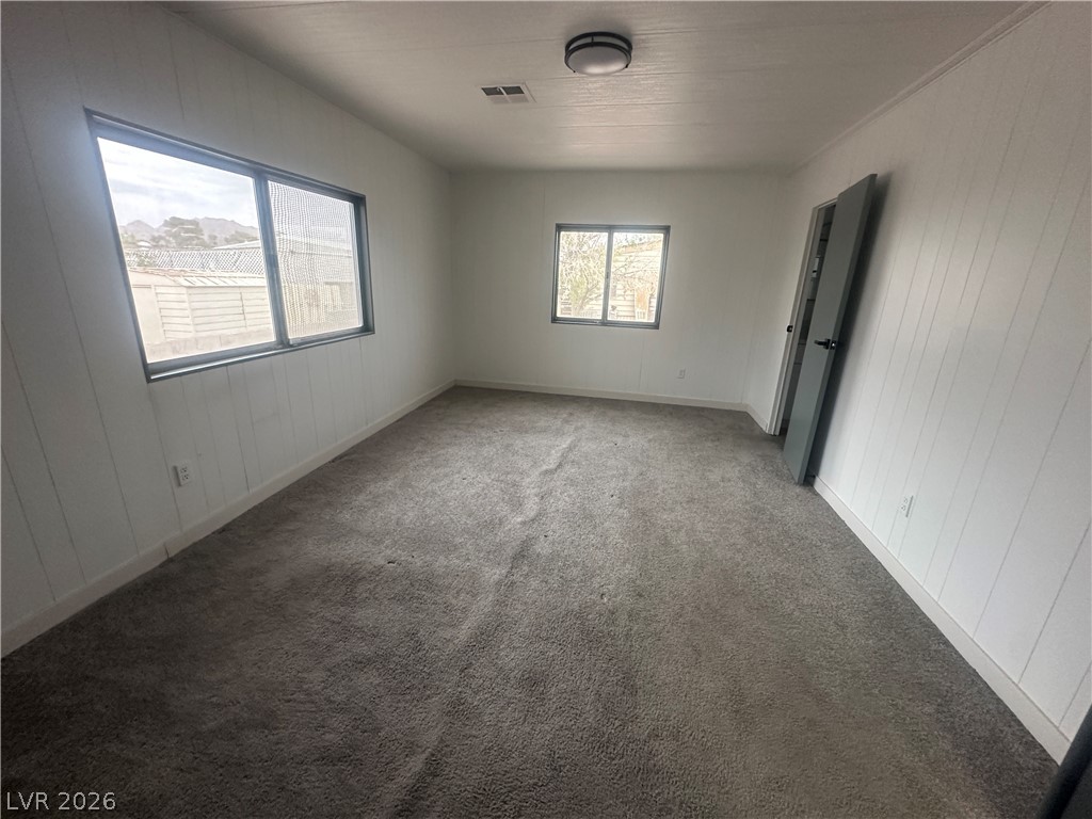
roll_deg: -1.0
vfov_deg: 85.7
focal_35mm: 14
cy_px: 410
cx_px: 546
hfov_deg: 102.1
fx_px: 442
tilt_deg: -16.2
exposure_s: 1/60
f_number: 2.2
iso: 320
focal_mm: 2.22
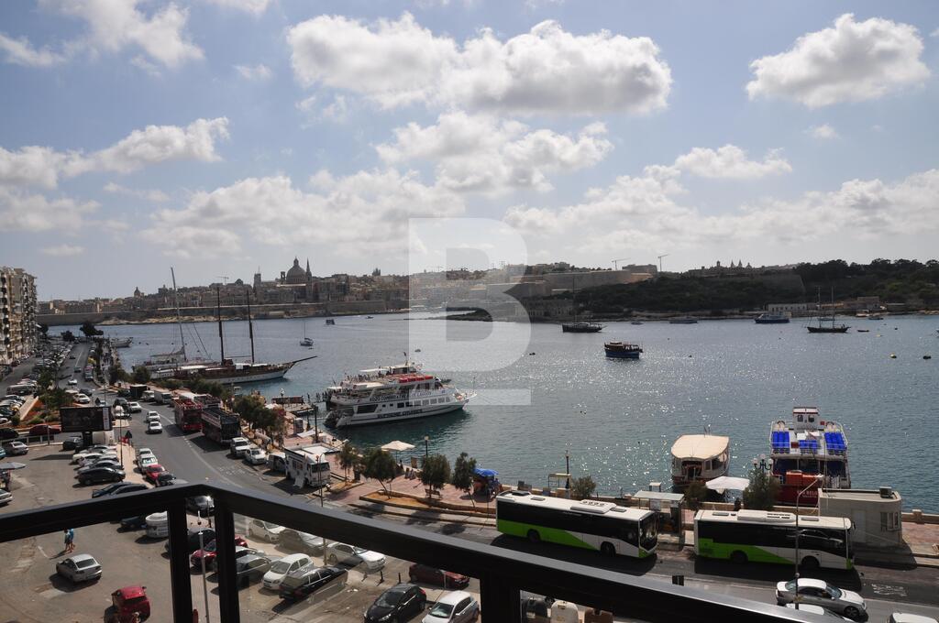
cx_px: 470
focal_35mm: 27
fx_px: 703
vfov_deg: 47.8
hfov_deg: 67.4
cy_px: 312
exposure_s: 1/640
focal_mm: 18
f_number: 13
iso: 200
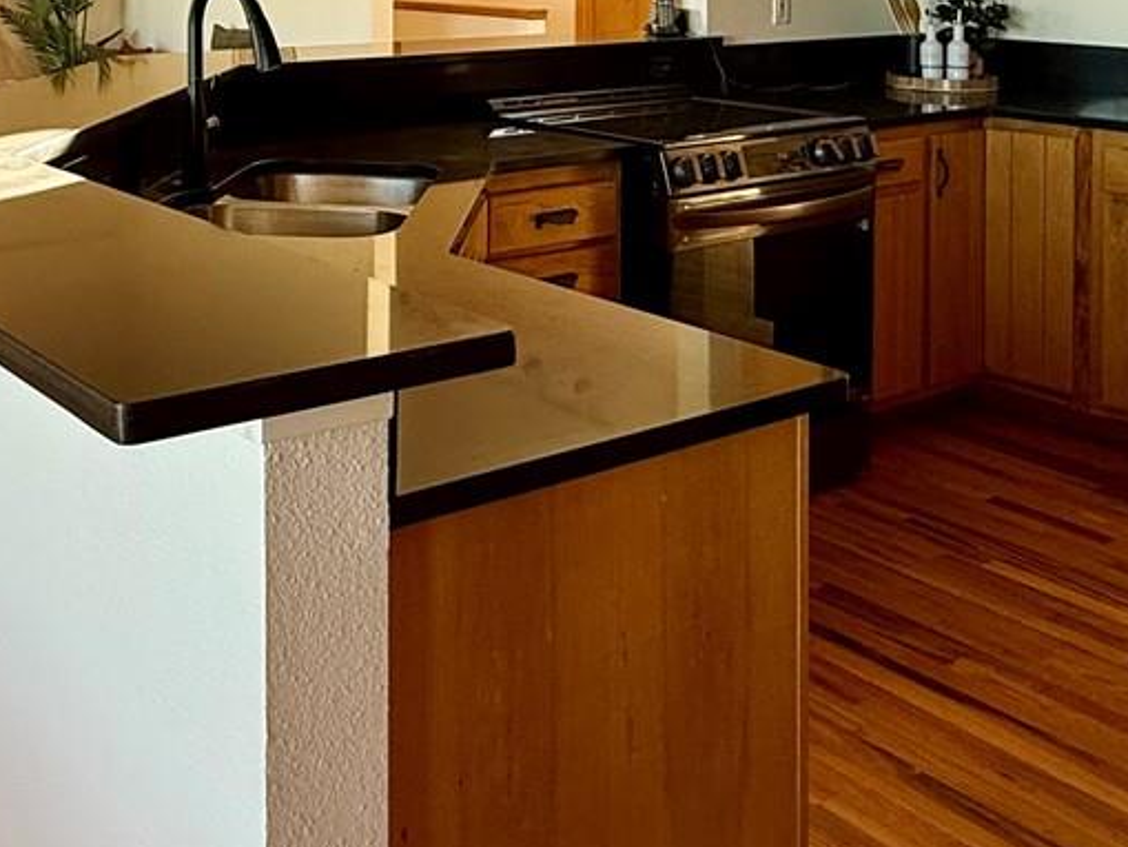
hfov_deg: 41.8
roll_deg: -0.7
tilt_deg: -1.1
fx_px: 1434
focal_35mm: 44
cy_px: -42
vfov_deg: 30.1
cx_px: 295
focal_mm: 2.22
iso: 125
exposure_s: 1/99
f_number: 2.2
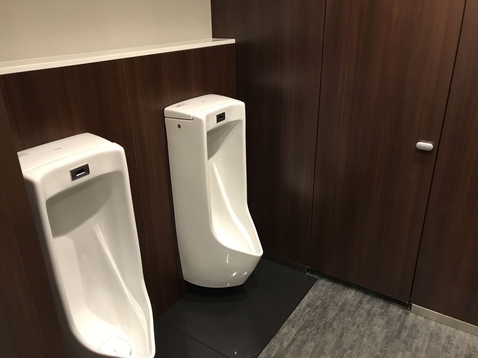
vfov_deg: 49.7
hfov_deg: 63.4
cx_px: 239
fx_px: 387
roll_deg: +0.2
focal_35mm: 28
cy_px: 179
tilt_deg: -21.6
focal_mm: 3.99
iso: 100
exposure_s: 1/14
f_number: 1.8
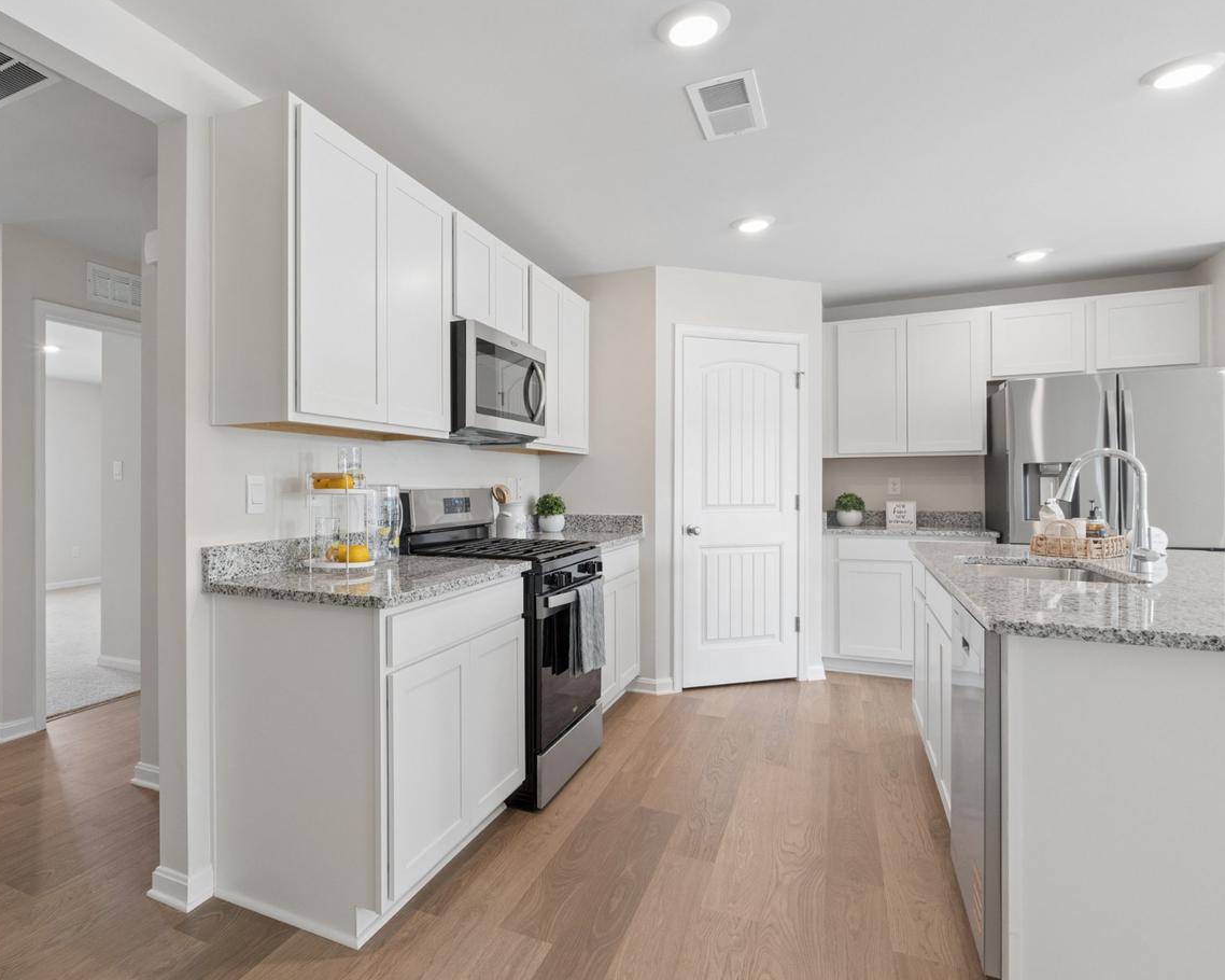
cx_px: 452
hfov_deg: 79.9
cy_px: 472
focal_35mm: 20
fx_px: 710
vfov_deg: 69.2
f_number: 8
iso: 400
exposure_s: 1/25
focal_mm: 11
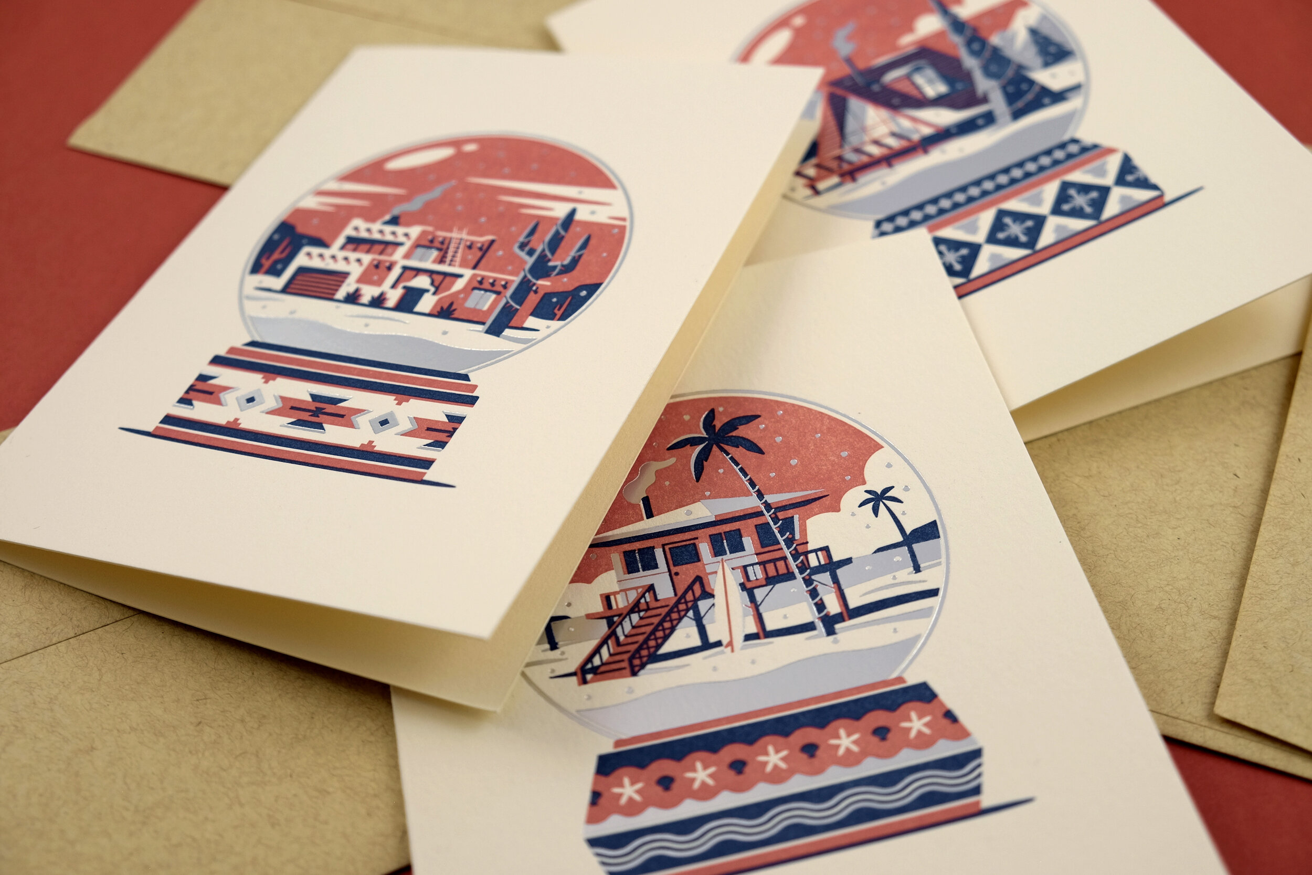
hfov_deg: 41.9
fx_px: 1713
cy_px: 438
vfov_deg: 28.7
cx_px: 656
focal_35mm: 47
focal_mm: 31.5
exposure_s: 1/40
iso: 200
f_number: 4
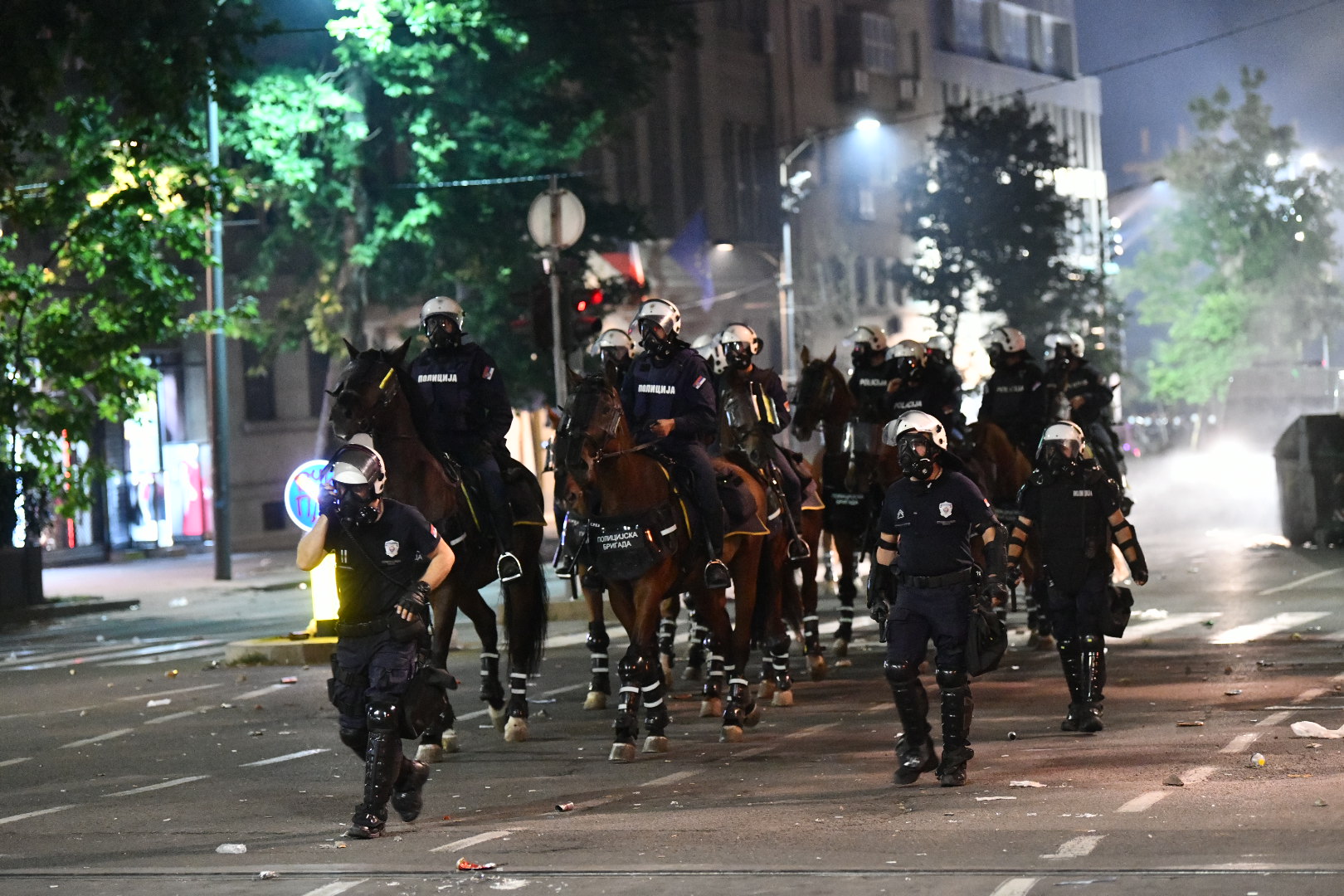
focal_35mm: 120
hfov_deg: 17.1
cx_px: 672
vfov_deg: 11.4
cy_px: 448
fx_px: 4480
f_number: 2.8
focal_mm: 120
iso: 10000
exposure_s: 1/100
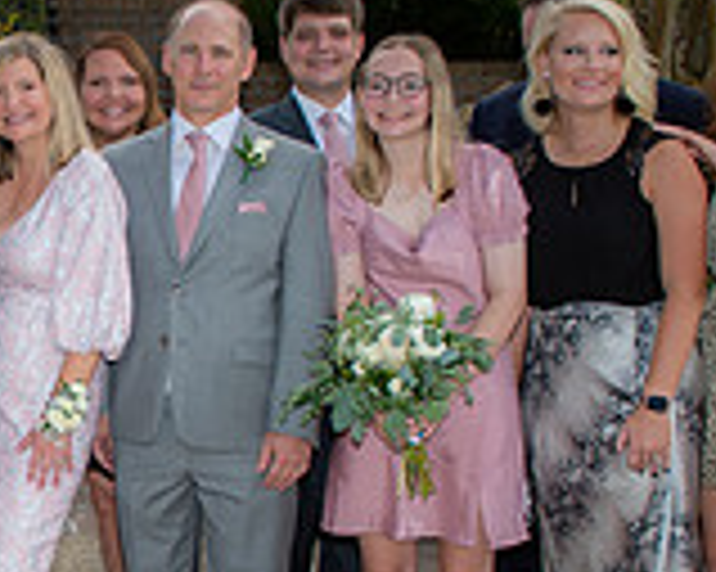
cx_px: -86
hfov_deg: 22.0
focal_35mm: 82
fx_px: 1737
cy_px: 401
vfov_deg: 18.6
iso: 125
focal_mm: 24
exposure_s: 1/200
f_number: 5
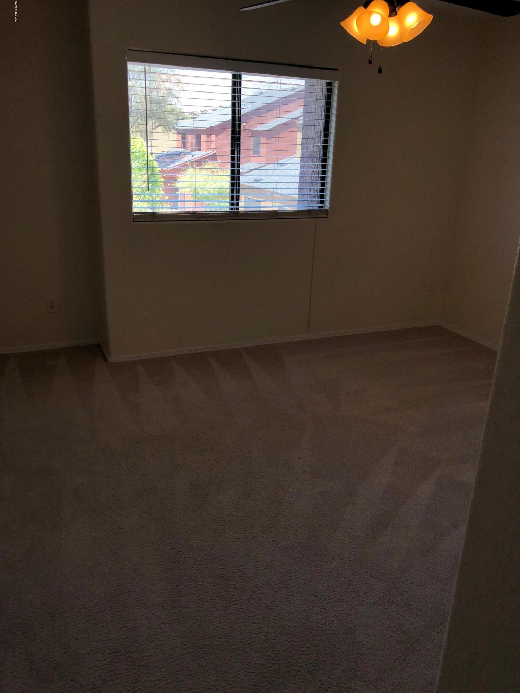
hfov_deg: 49.7
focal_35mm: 28
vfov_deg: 63.4
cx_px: 260
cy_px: 346
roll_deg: -2.1
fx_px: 561
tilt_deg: -20.4
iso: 20
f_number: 1.8
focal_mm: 3.99
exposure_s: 1/197
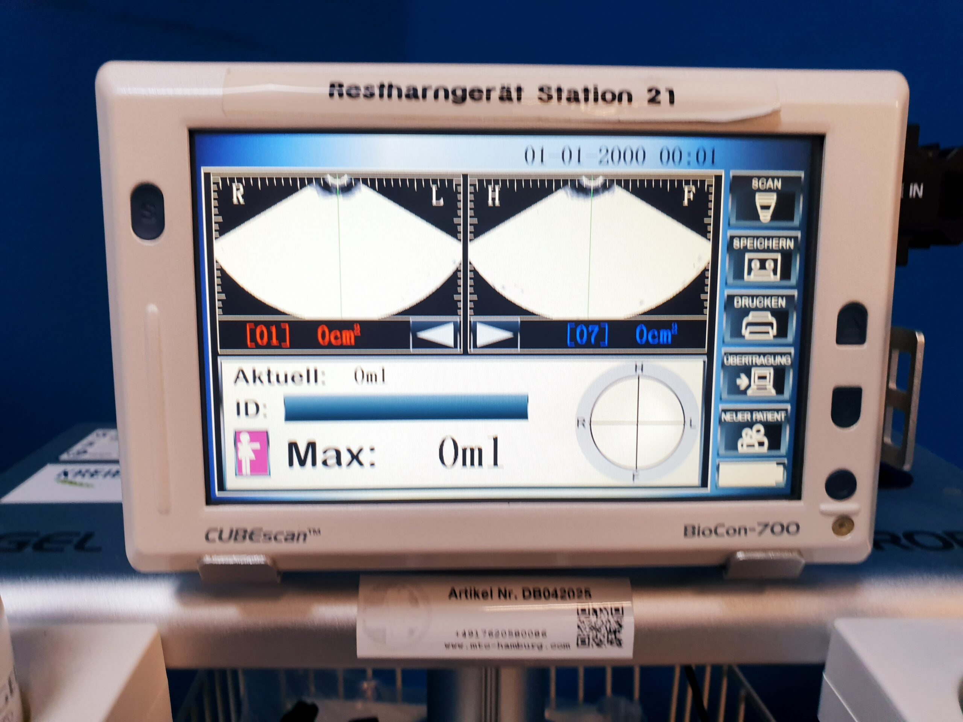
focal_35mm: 26
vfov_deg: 53.1
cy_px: 361
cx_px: 482
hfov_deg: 67.3
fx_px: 723
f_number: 2.4
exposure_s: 1/50
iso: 64
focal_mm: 4.3
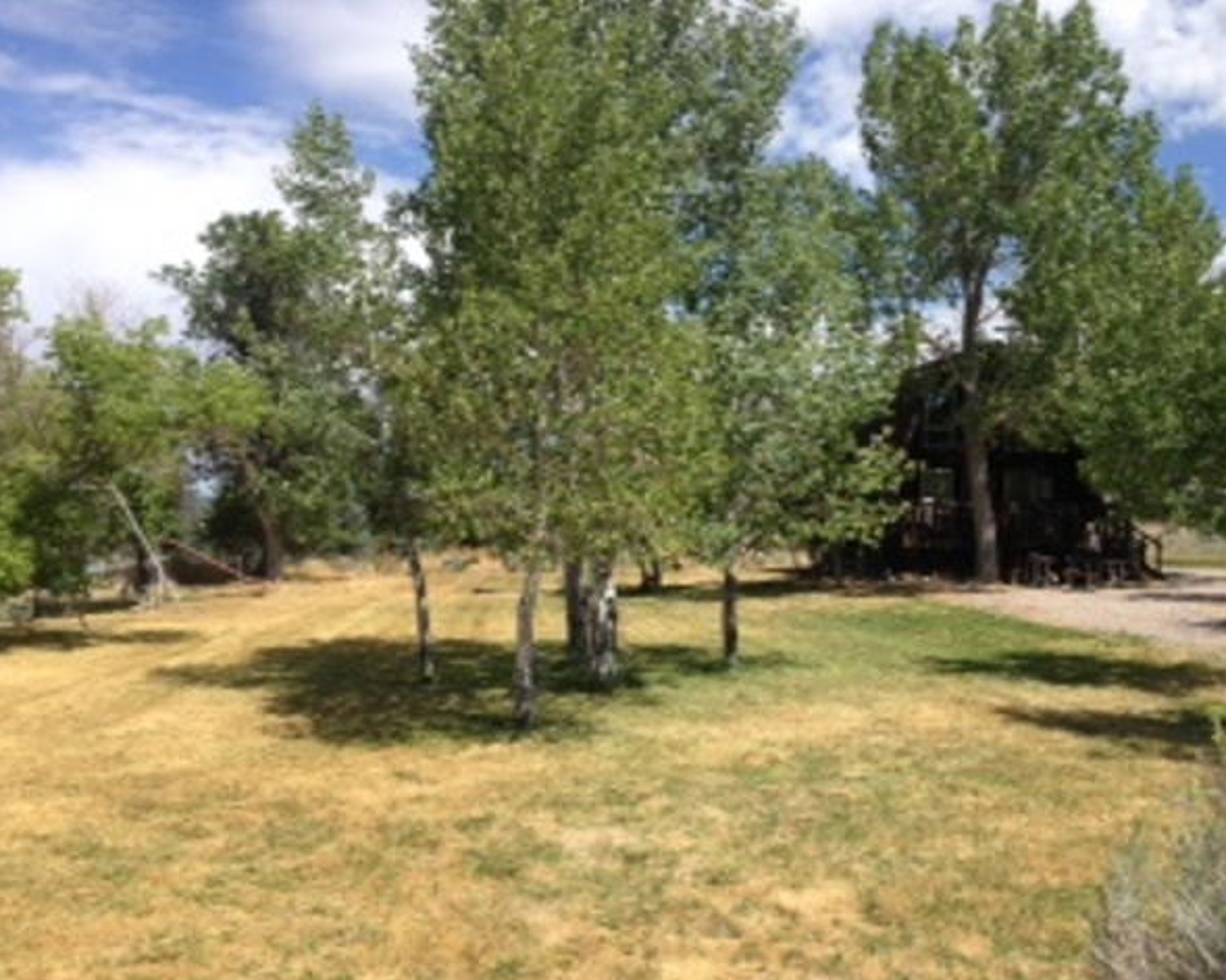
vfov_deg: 42.2
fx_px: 1270
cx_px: 629
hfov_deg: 51.5
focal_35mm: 35
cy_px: 497
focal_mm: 4.12
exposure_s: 1/1261
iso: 50
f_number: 2.4
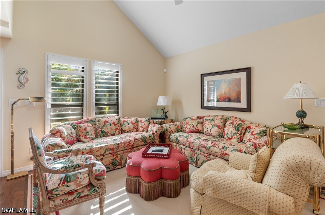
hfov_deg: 95.1
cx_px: 162
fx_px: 149
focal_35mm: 16
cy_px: 108
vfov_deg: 71.9
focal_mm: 11
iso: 200
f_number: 8
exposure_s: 1/6
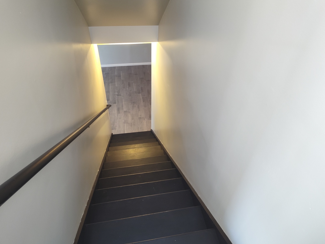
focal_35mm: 24
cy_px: 118
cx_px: 165
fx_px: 225
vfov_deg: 56.8
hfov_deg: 71.6
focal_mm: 5.56
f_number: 1.8
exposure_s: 1/60
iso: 1556
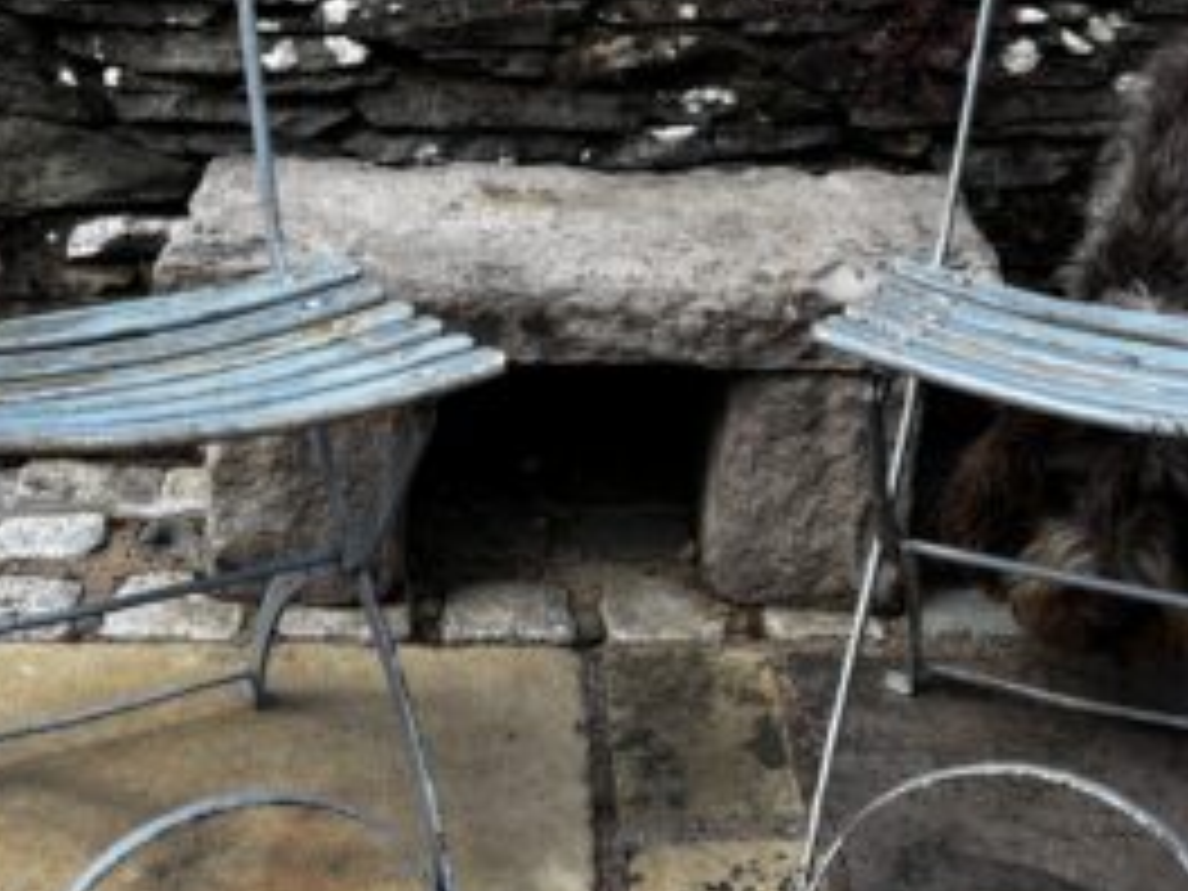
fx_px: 2025
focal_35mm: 59
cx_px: 598
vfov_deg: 24.7
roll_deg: -2.4
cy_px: 306
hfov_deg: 32.7
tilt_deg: -20.2
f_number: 1.6
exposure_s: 1/525
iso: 50
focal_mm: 5.96
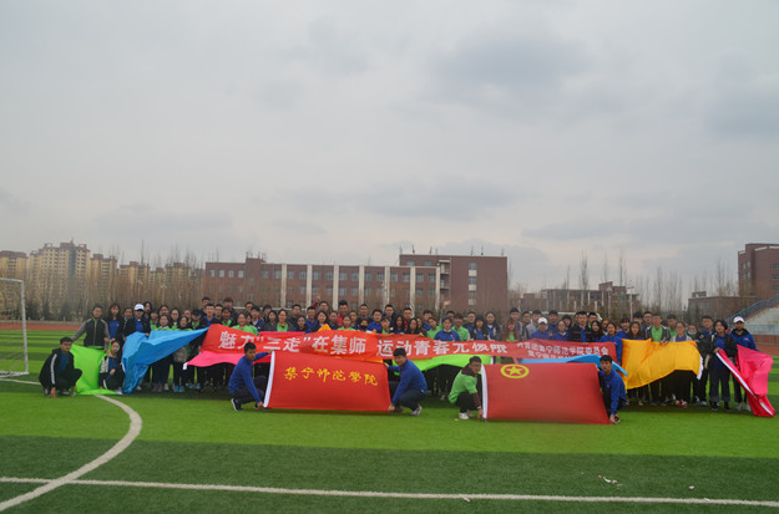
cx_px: 390
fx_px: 712
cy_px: 257
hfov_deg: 57.4
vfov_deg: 39.7
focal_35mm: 33
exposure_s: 1/250
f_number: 8
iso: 100
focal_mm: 22
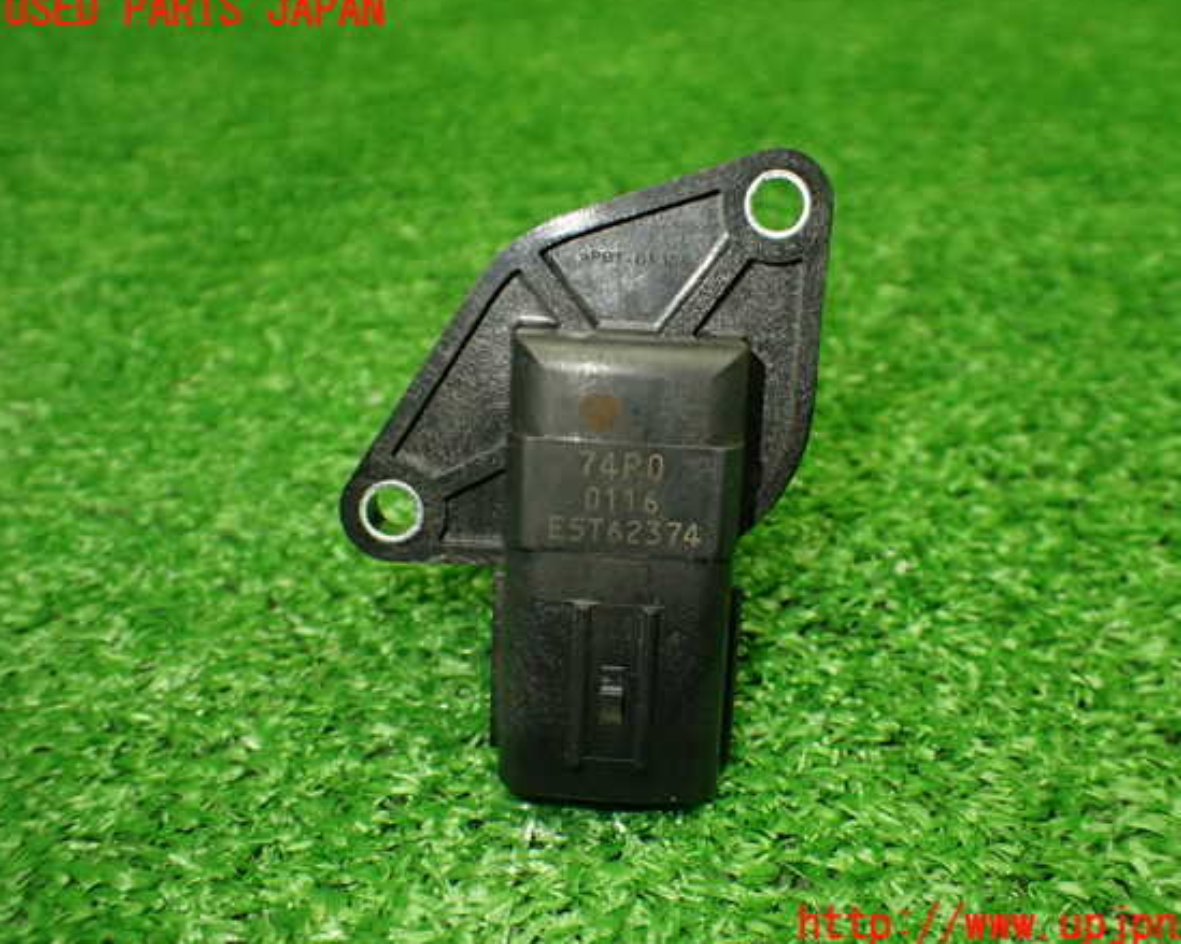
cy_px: 469
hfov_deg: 55.6
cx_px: 639
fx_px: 1118
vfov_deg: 45.8
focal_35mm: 32
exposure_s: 1/125
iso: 400
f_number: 2.3
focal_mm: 5.4
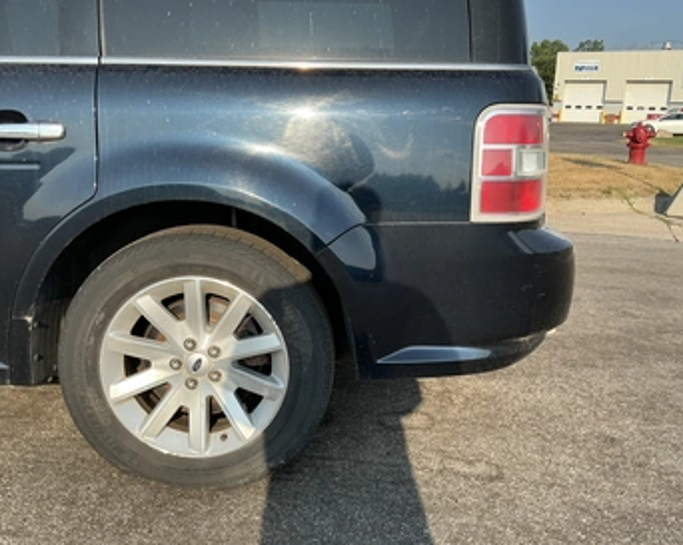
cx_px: 326
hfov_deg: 55.7
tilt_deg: -13.1
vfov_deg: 45.7
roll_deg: -1.3
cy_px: 268
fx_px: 646
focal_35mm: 32
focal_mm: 3
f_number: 1.8
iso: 25
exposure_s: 1/869
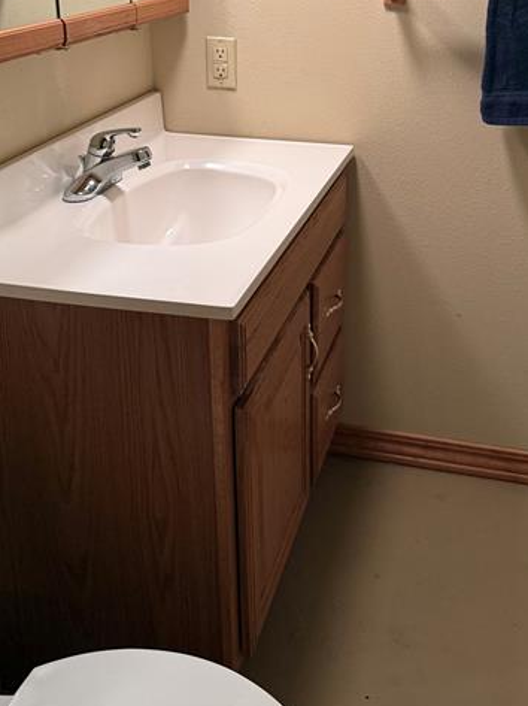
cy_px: 143
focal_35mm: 39
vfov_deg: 45.5
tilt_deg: -16.5
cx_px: 356
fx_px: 794
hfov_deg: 36.4
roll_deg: -2.1
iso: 250
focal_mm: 6.76
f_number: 1.78
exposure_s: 1/60
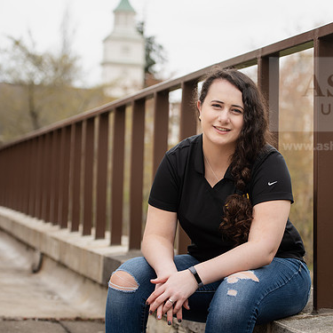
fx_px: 1001
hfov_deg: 18.8
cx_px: 242
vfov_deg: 18.9
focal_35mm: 92
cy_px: 165
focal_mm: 70
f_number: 4
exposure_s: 1/200
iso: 80
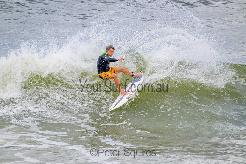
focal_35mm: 800
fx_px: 5468
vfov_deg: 1.7
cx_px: 123
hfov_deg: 2.6
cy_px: 82
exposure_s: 1/2000
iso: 1000
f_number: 11
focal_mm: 800
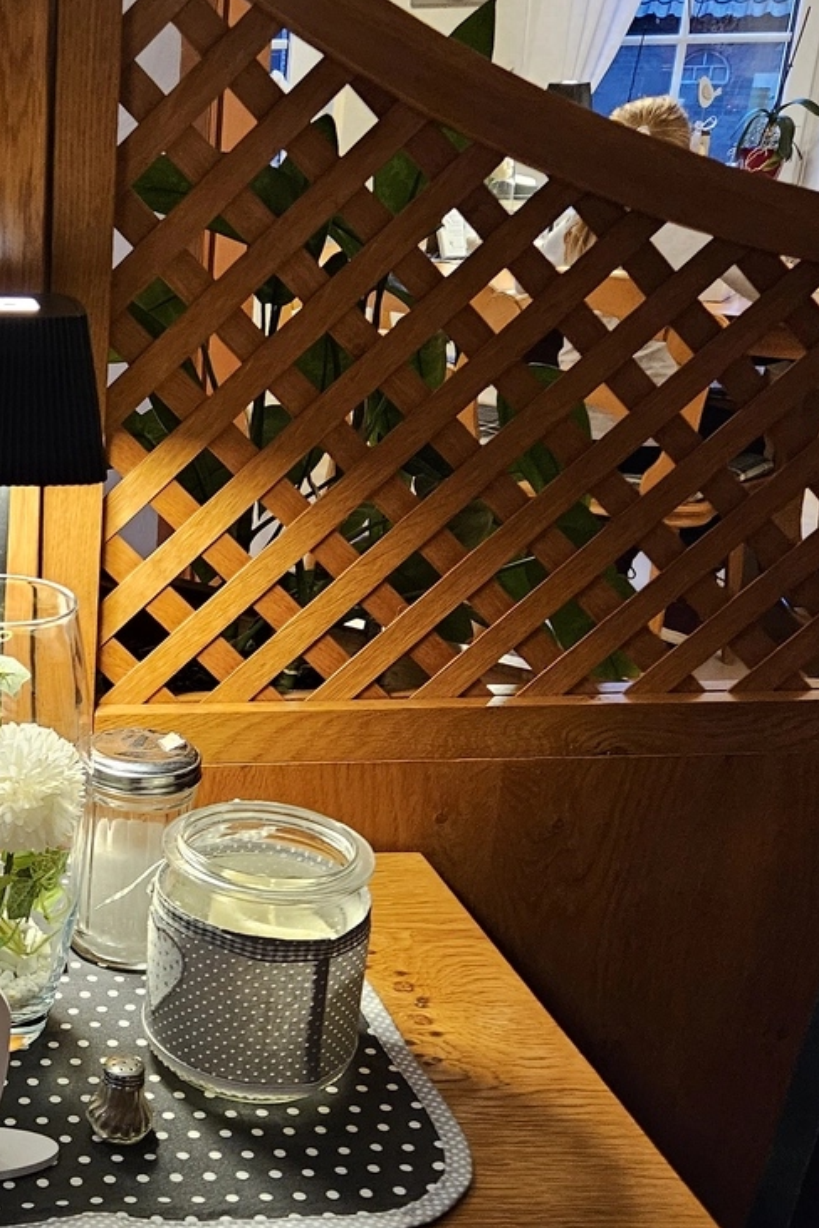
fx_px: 1672
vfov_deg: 40.3
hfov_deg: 25.7
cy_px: 701
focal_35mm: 49
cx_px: -56
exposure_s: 1/100
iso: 1000
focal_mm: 5.4
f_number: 1.8
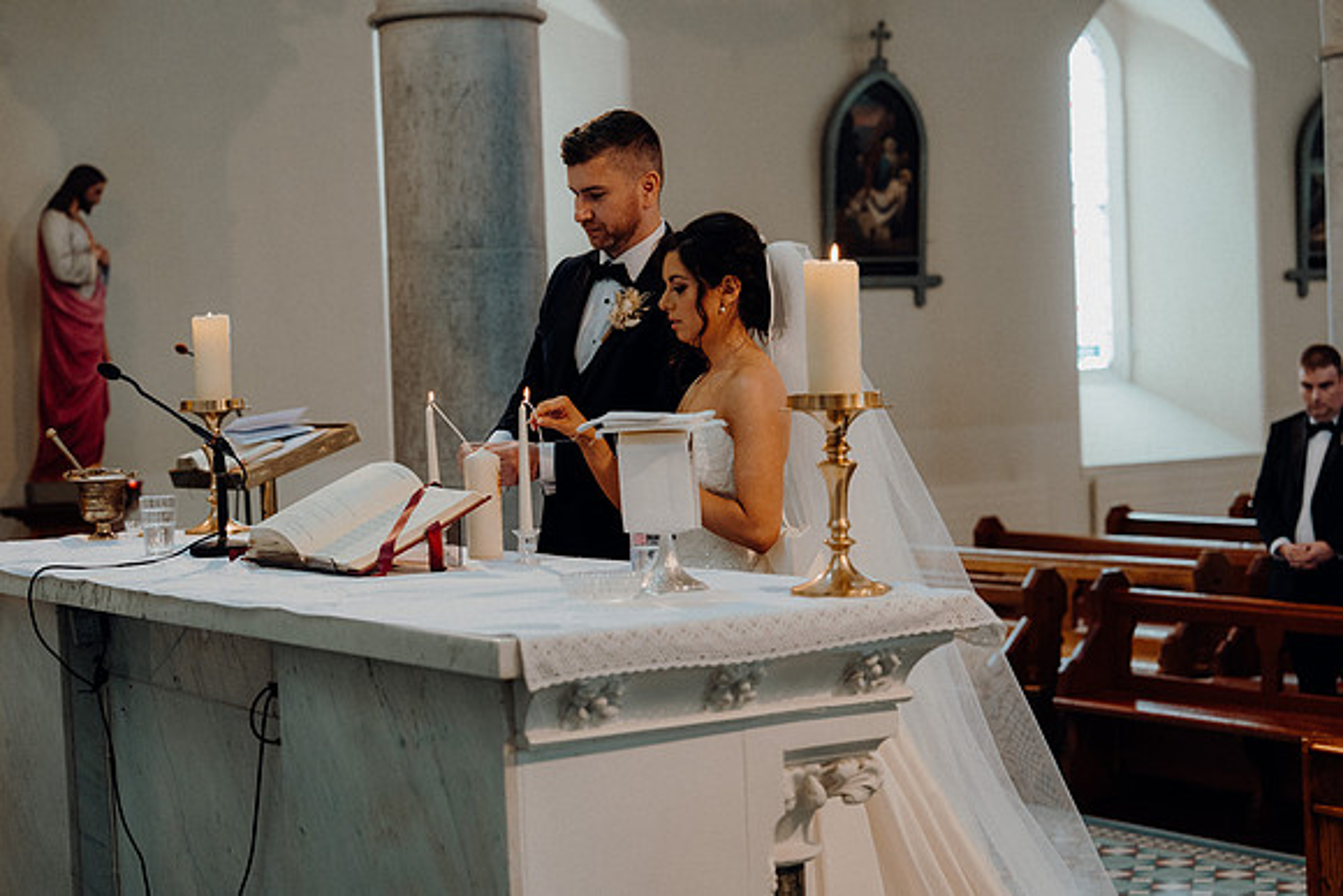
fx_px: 2612
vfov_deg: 19.5
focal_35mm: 70
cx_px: 672
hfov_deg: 28.8
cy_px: 448
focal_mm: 70
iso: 1600
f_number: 3.5
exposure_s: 1/160
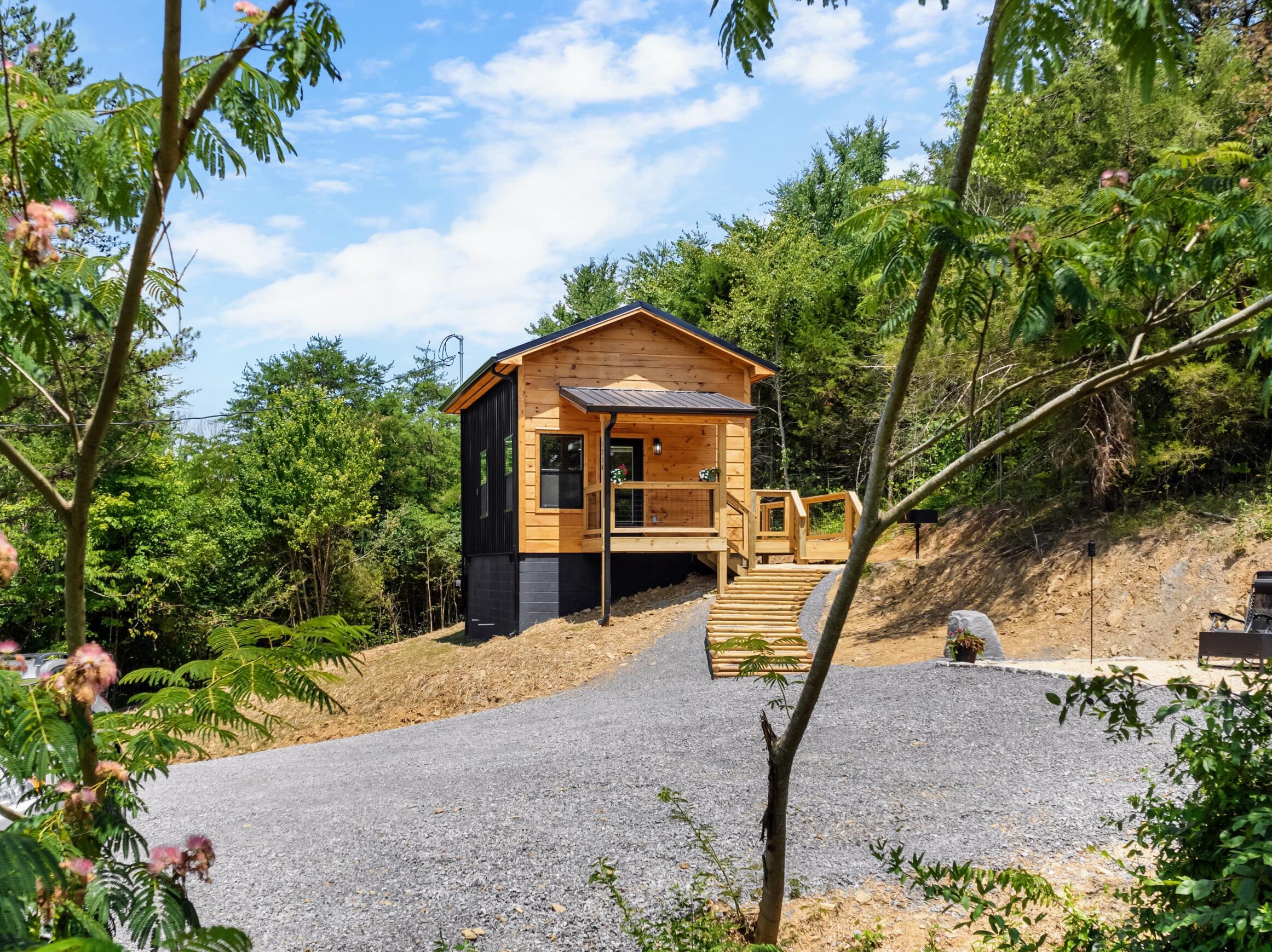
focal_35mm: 31
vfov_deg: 45.3
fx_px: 1138
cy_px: 426
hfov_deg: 58.4
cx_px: 619
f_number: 2.8
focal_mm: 12.29
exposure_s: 1/50
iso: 100
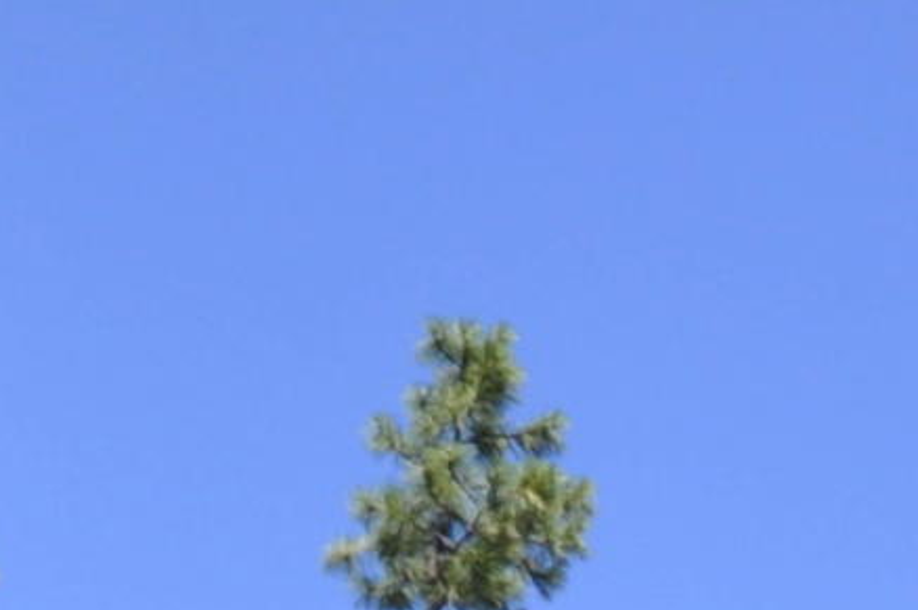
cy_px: 1885
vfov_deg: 6.7
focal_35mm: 185
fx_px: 4712
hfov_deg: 10.0
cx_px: 2083
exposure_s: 1/200
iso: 200
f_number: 11
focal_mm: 18
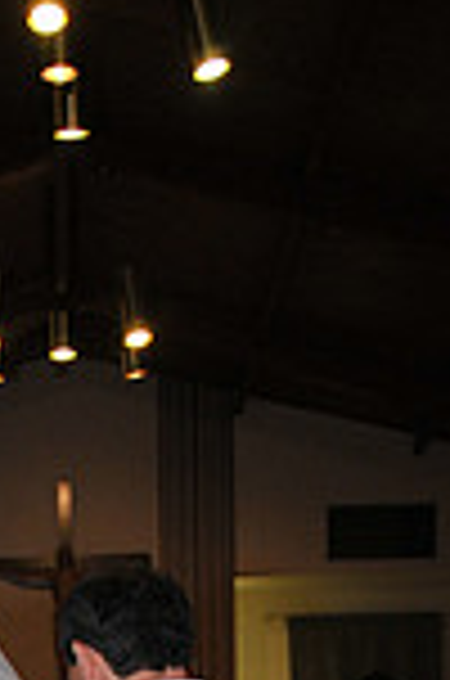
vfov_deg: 14.2
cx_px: -52
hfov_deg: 10.6
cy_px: 1256
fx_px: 2392
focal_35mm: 127
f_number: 6.3
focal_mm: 22
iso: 400
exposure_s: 1/80
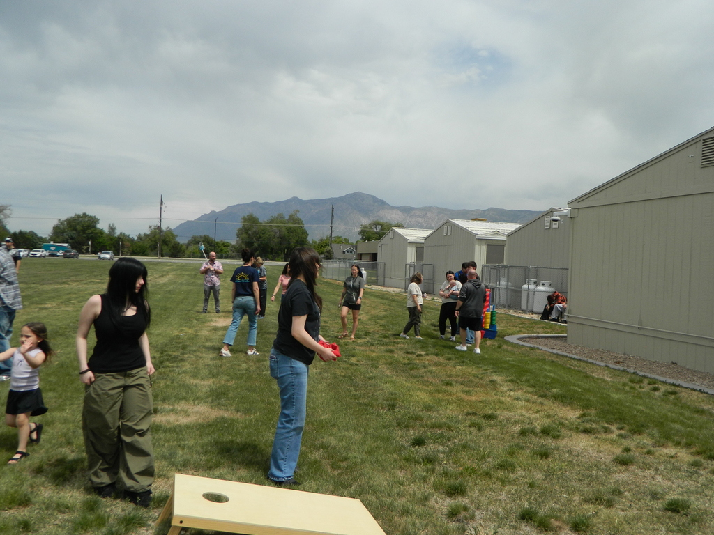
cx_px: 357
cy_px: 268
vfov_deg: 49.7
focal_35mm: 28
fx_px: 578
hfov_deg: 63.4
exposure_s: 1/250
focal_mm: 5.1
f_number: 8.9
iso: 80
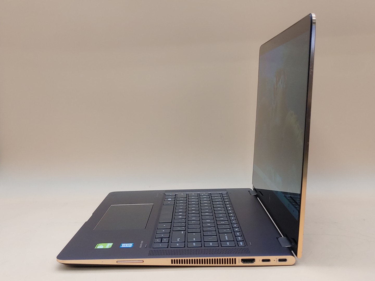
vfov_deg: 32.9
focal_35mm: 44
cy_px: 140
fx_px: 477
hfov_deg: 42.9
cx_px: 188
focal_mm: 4.36
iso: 100
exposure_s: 1/120
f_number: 1.8
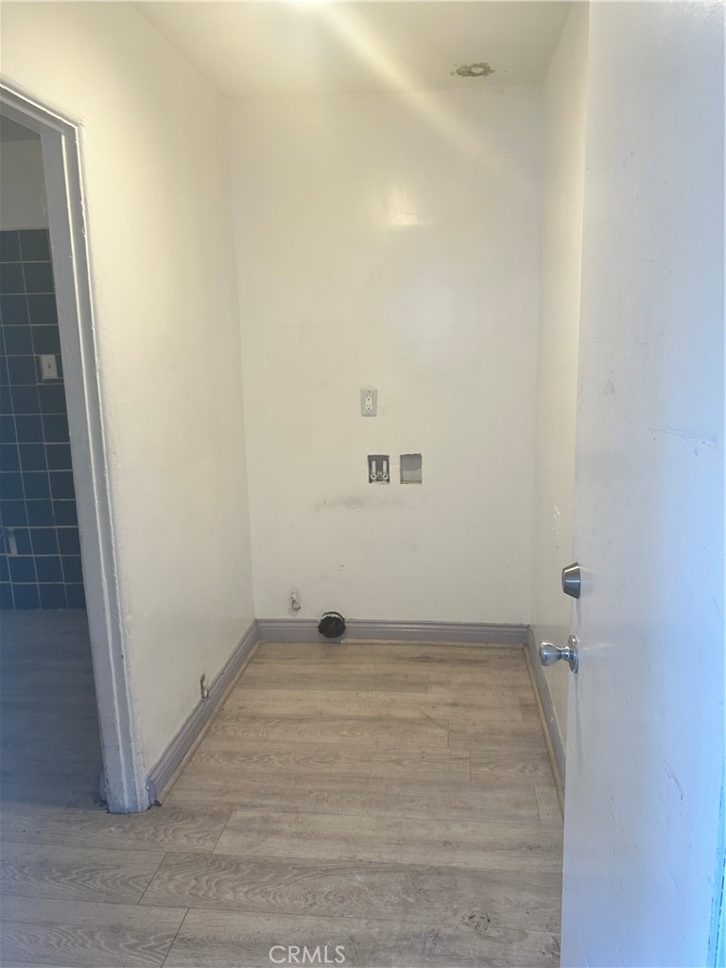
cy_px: 484
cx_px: 363
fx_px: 727
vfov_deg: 67.3
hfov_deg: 53.1
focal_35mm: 26
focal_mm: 5.7
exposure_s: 1/120
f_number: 1.5
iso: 100
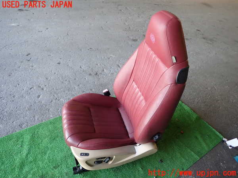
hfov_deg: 69.4
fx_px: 172
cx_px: 119
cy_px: 89
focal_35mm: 25
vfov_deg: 54.9
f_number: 2
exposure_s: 1/60
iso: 160
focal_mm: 4.5
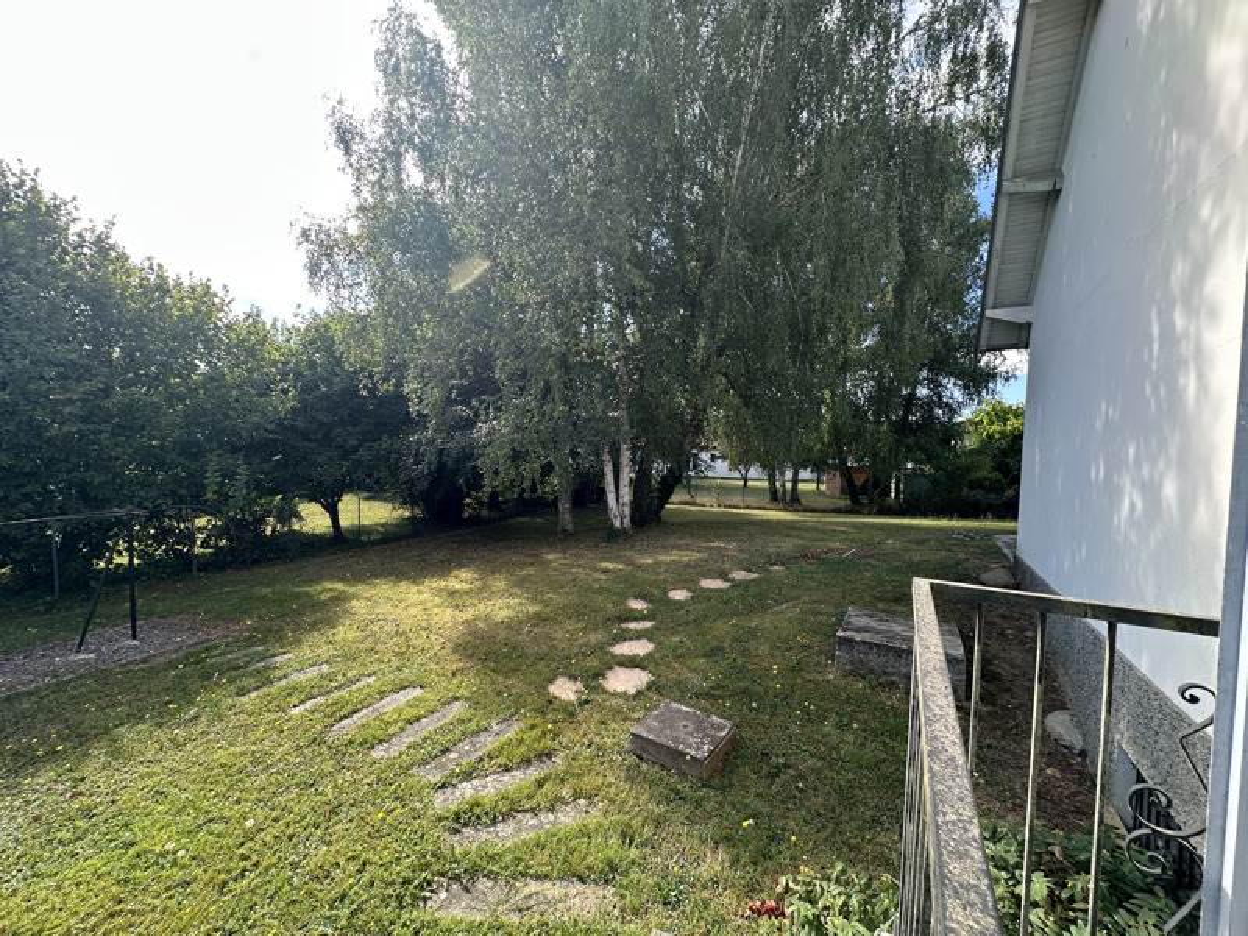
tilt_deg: -1.0
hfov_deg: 102.1
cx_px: 624
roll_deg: -1.8
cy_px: 468
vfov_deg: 85.7
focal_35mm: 14
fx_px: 505
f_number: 2.2
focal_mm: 2.22
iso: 40
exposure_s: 1/252
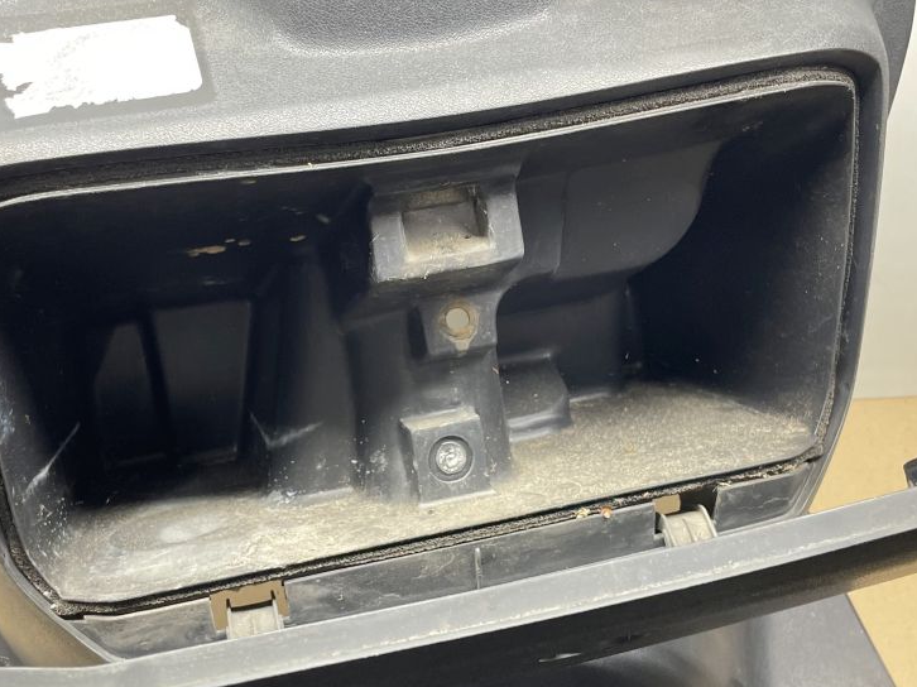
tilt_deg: -52.4
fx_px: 1139
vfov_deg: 33.6
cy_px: 336
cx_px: 429
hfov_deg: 43.8
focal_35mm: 43
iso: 160
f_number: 1.6
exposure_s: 1/50
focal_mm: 4.2
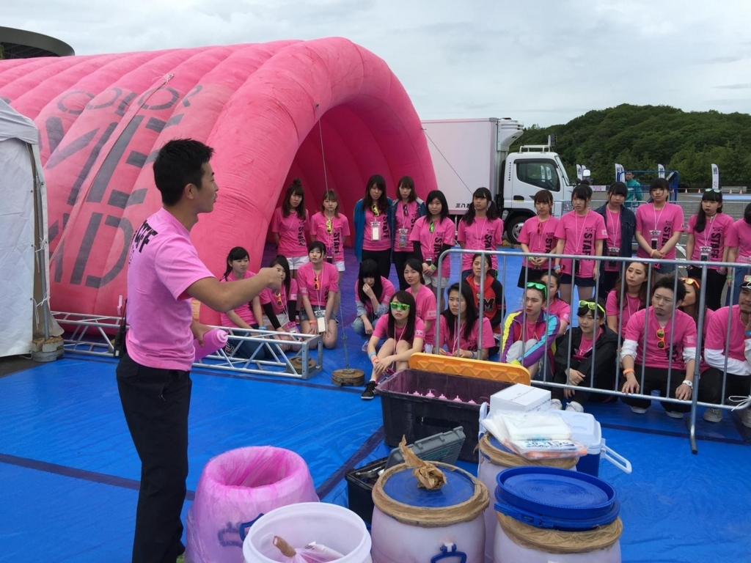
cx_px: 376
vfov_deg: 48.2
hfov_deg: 61.7
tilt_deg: -8.4
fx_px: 629
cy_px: 282
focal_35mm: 29
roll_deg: -1.2
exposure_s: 1/1319
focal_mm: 4.15
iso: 32
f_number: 2.2
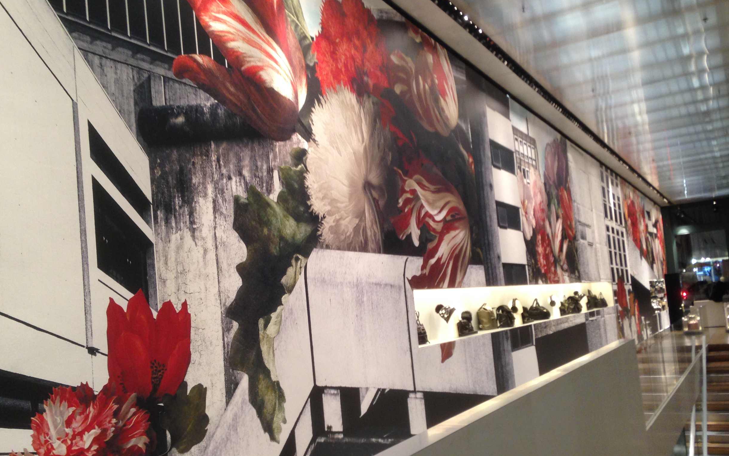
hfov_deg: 54.0
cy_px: 265
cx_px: 369
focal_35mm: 36
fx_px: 715
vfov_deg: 35.3
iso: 125
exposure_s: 1/20
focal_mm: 4.12
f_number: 2.4
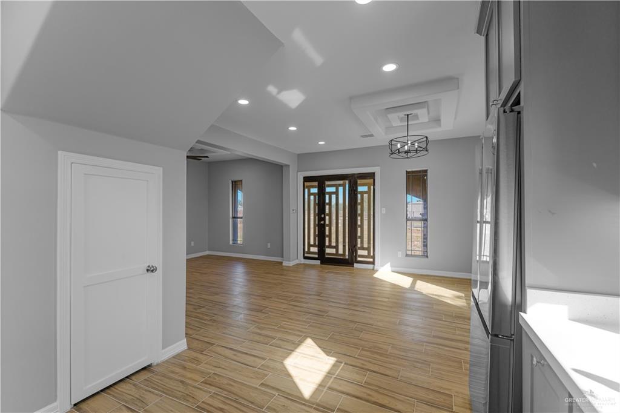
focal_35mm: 16
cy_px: 206
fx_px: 275
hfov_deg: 96.8
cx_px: 310
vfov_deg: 73.7
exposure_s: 1/200
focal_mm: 16
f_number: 3.5
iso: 320
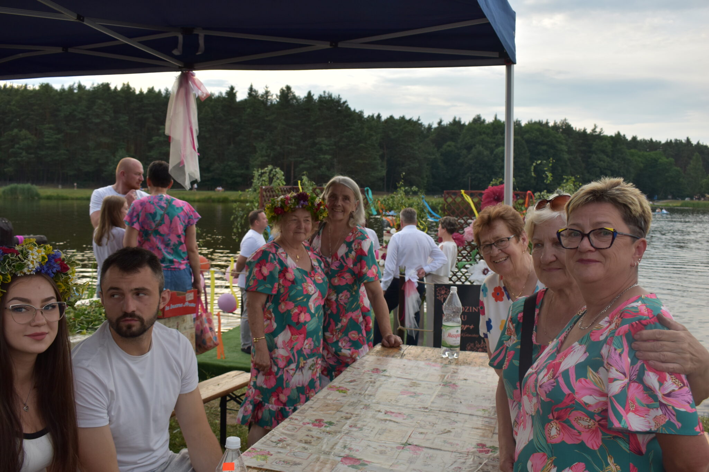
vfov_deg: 38.4
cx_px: 354
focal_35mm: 34
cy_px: 236
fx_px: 679
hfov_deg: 55.1
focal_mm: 23
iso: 200
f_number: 5.6
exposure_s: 1/250
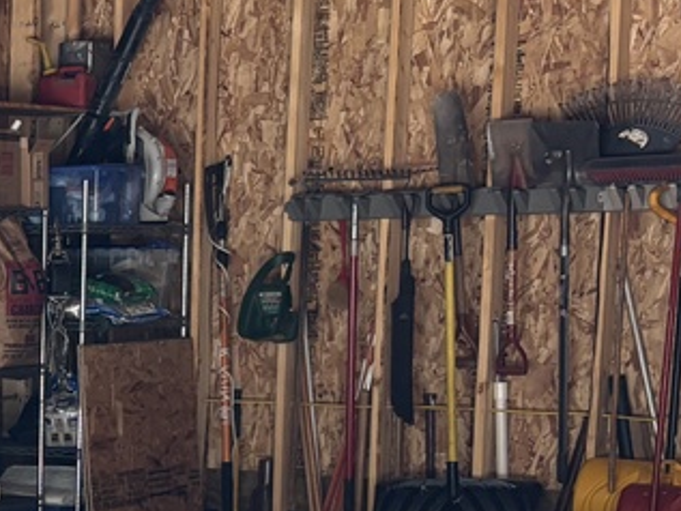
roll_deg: +0.4
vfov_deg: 13.9
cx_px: -574
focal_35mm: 105
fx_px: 2066
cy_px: 496
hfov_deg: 15.7
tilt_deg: -7.4
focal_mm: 5.96
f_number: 1.6
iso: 64
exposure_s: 1/121
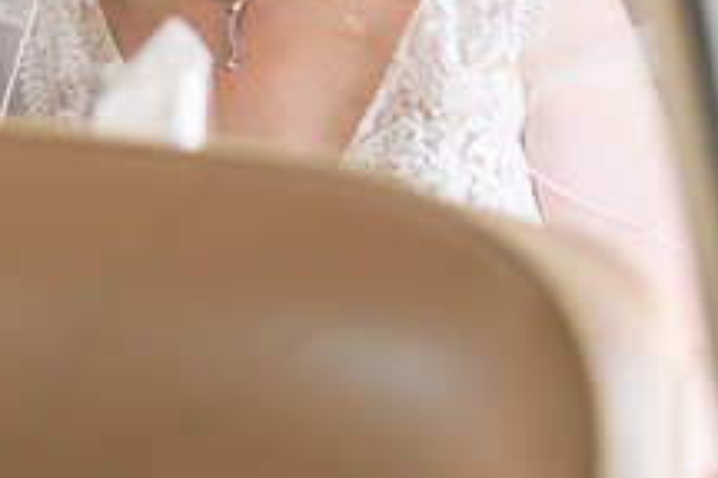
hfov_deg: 15.2
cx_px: 160
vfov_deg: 10.1
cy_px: -91
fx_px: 2672
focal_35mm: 134
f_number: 1.8
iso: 160
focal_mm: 50
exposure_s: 1/3200
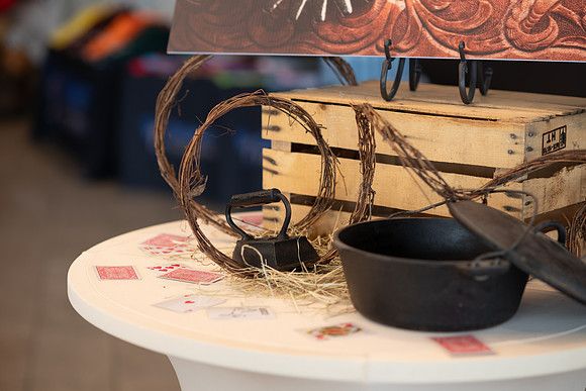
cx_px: 293
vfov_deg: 16.1
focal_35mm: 85
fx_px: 1384
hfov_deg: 23.9
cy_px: 196
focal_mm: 85
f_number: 2.5
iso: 250
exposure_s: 1/200
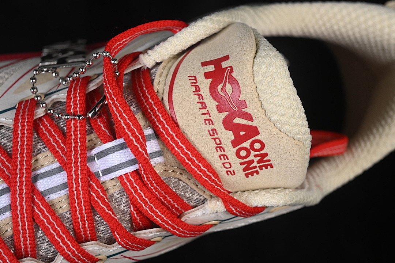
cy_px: 132
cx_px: 198
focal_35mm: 75
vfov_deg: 18.2
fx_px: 823
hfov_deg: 27.0
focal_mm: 50
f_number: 7.1
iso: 160
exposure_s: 1/80
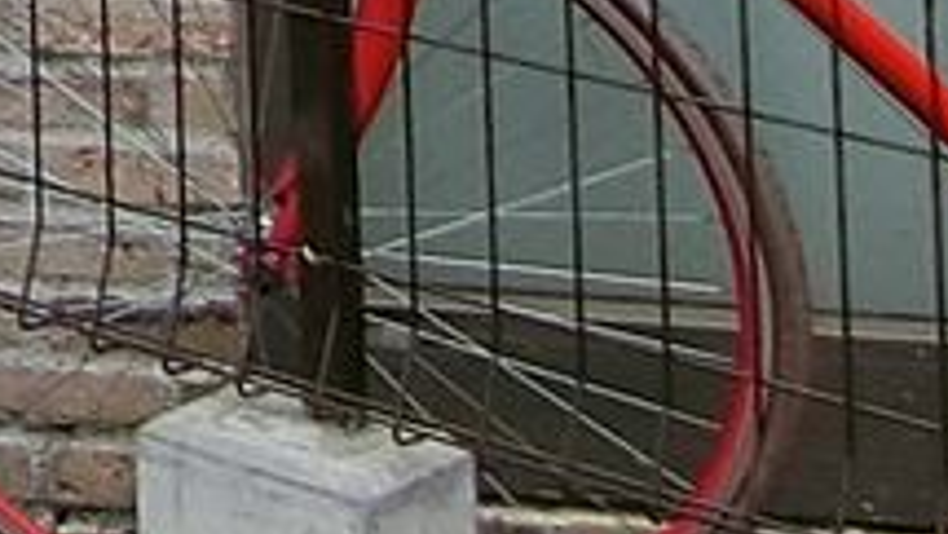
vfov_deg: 6.6
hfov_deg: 9.4
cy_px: -1430
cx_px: -2231
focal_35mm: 154
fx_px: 3872
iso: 80
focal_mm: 4.06
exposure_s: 1/1000
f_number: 2.7
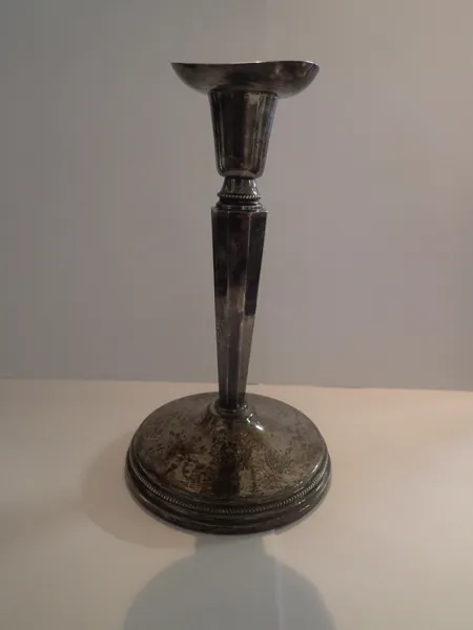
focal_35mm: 25
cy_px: 315
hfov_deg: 54.9
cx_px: 236
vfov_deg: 69.4
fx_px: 455
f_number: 2
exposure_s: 1/30
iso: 250
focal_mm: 4.5
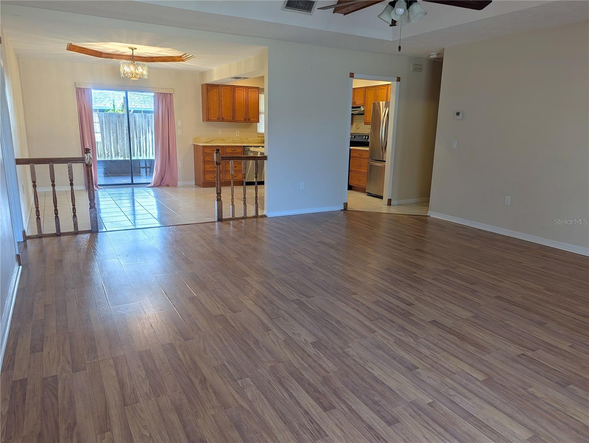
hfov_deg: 71.5
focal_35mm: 24
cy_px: 222
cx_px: 294
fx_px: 409
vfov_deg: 56.9
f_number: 1.68
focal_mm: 6.9
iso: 14
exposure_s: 1/286
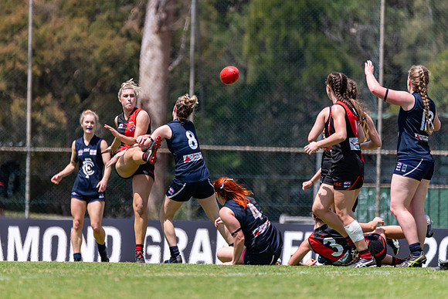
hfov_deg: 3.2
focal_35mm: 640
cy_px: 159
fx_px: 7965
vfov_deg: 2.2
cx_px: 209
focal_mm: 600
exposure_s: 1/2500
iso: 800
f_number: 6.3
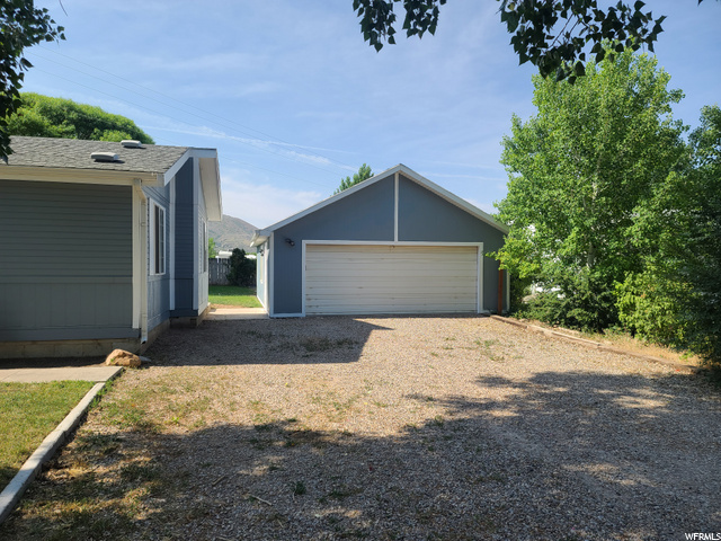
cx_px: 360
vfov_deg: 54.9
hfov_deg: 69.4
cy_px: 270
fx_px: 521
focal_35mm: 25
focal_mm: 7
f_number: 1.8
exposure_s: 1/712
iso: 16
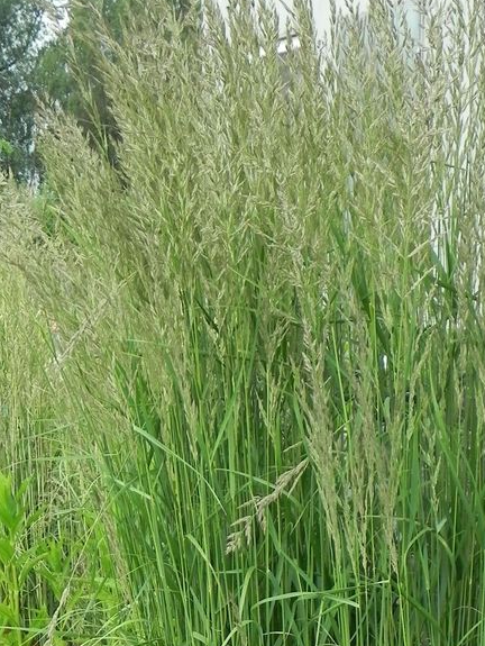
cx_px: 312
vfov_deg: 33.7
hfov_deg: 25.6
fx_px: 1064
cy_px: 388
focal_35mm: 57
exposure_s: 1/400
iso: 160
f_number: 3.5
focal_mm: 7.3
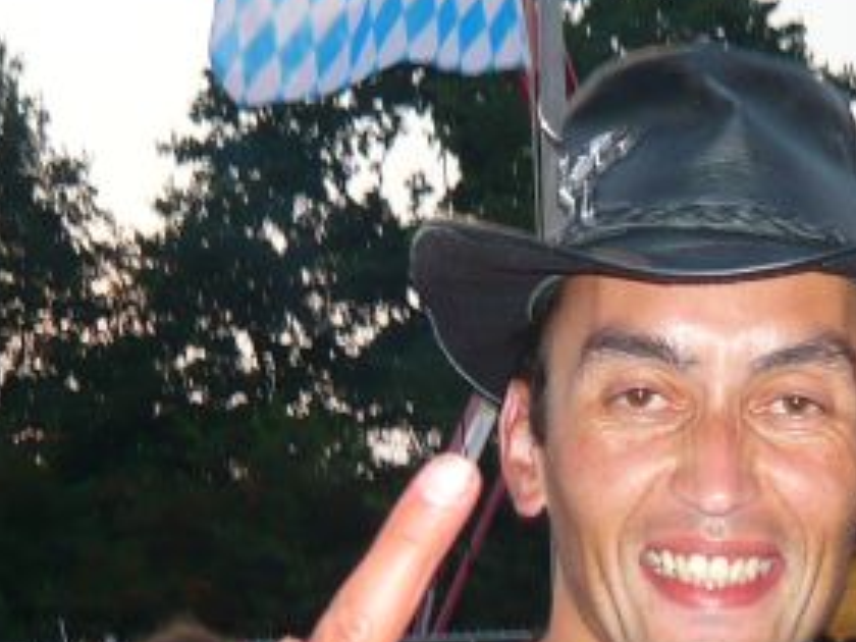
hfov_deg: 23.7
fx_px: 1978
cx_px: 773
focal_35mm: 80
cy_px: 431
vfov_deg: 18.4
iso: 125
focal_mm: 4.6
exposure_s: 1/30
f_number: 2.8
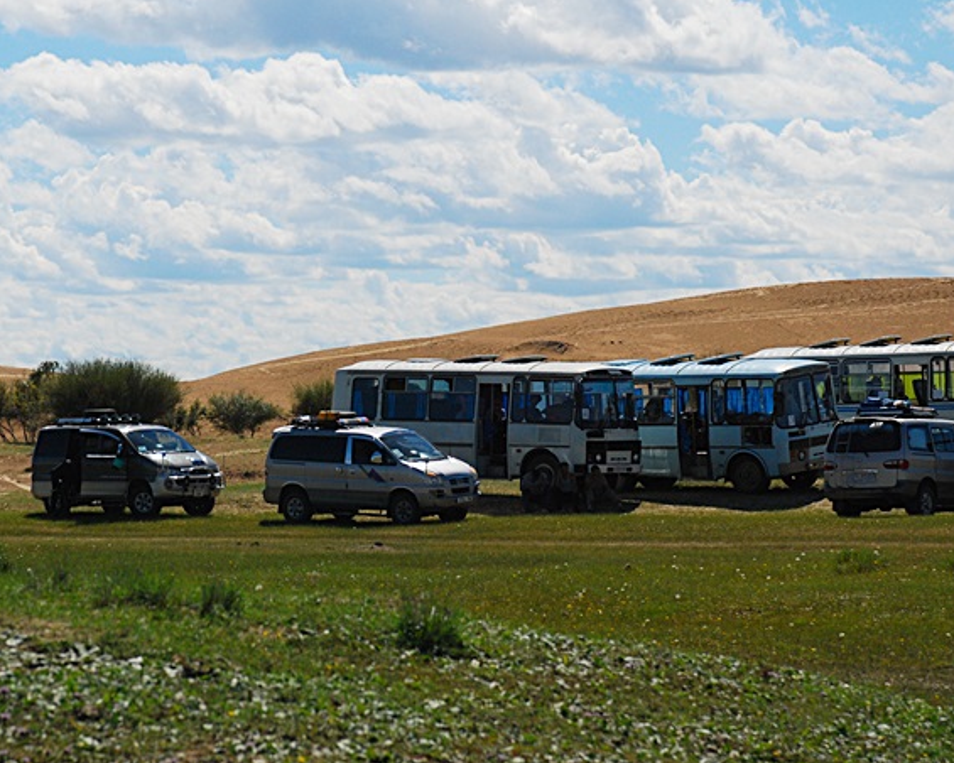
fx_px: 4226
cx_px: 402
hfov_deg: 12.9
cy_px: 365
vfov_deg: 10.3
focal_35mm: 150
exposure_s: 1/2500
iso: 400
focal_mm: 75
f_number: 6.3
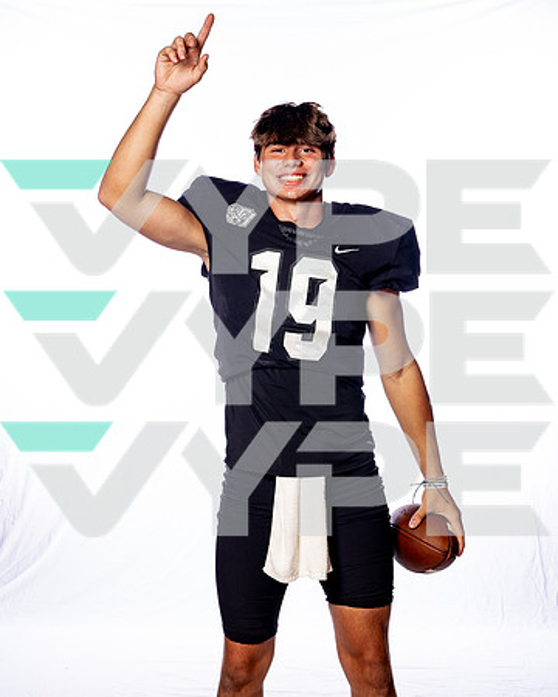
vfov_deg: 30.1
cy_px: 344
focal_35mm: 63
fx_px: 1296
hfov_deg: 24.3
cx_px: 221
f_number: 7.1
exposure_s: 1/250
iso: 250
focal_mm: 44
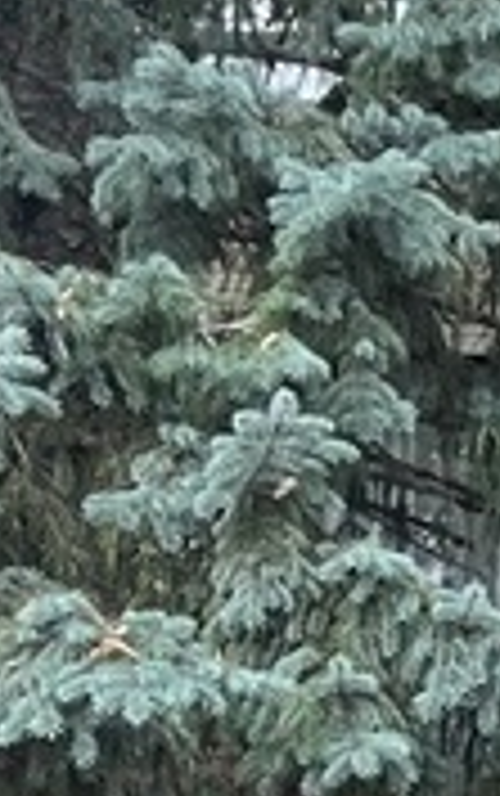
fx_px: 3654
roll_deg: -1.3
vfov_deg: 11.7
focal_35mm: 168
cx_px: 1698
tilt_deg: +2.9
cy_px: 1363
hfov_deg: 6.8
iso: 40
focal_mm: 5.1
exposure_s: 1/279
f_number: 1.6
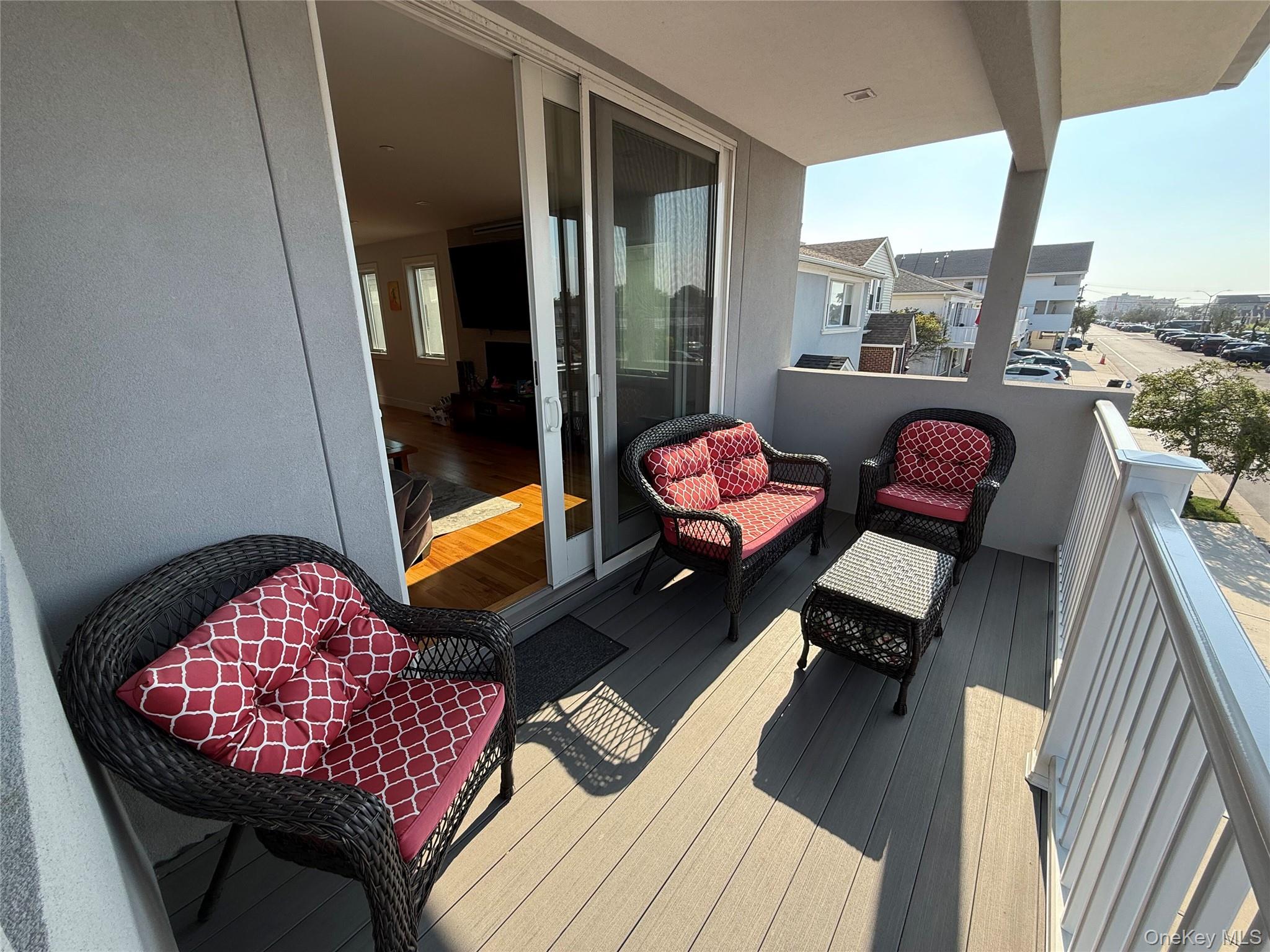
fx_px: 514
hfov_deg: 102.1
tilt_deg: -17.4
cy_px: 476
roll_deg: +0.2
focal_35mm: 14
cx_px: 635
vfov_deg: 85.7
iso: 64
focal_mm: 2.22
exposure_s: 1/451
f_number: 2.2
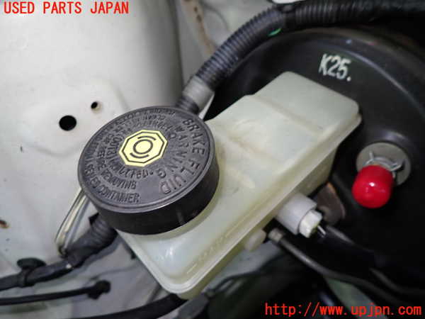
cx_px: 212
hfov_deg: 69.4
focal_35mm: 25
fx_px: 307
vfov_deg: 54.9
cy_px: 160
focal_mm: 4.5
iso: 200
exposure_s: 1/30
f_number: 2
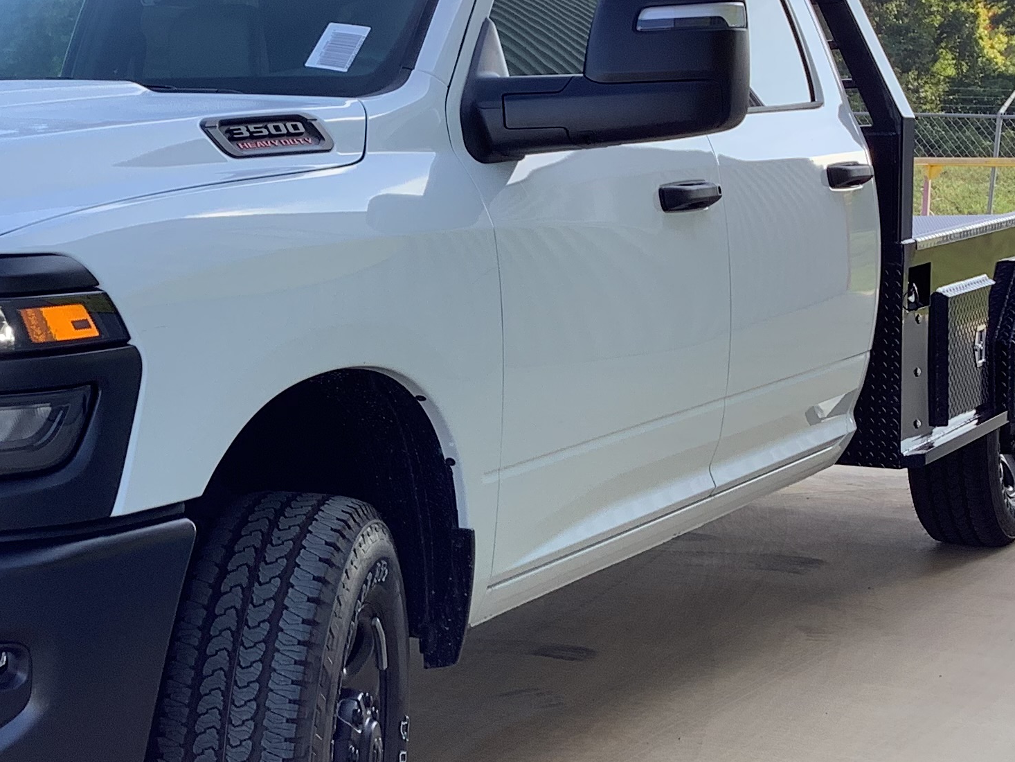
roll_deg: -0.7
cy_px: 378
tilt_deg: -9.0
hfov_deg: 27.6
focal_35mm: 69
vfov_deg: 21.3
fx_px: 2024
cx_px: 209
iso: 25
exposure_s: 1/141
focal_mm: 3.3
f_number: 2.4
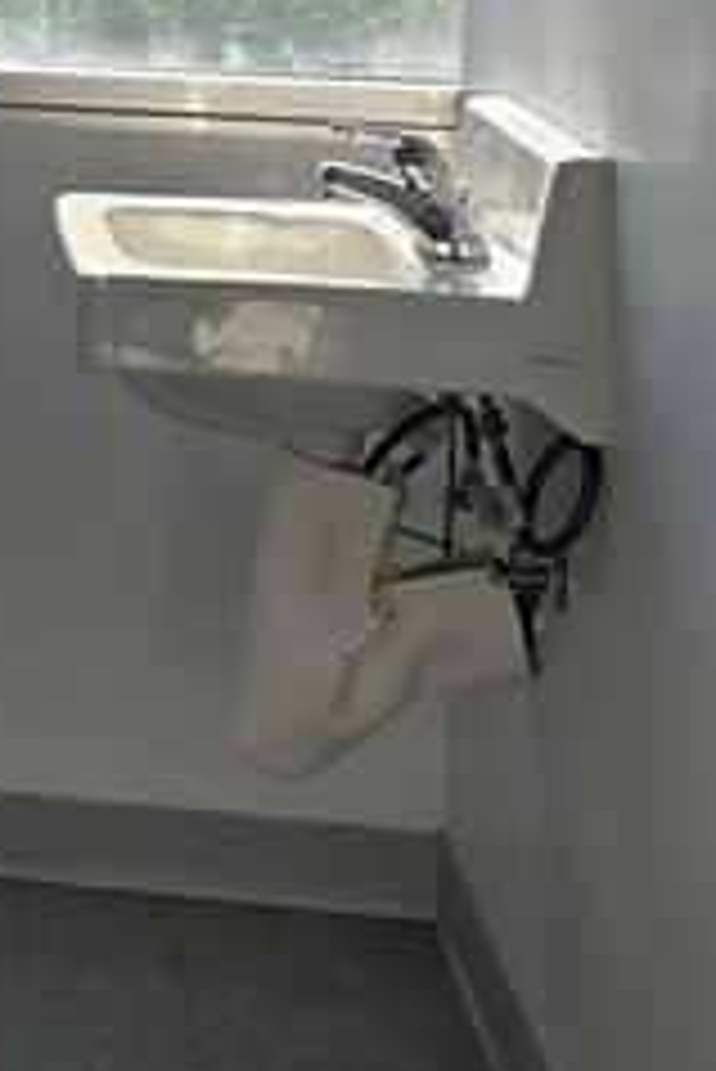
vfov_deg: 19.0
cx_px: -860
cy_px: -126
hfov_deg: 11.5
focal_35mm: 103
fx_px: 3068
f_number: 1.7
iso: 12
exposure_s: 1/357
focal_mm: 6.3
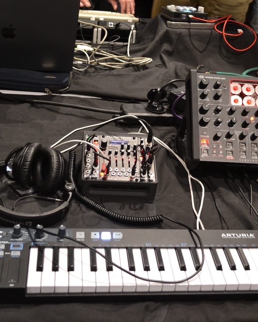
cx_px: 162
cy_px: 140
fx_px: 554
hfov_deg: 26.1
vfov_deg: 32.4
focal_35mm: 58
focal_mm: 24
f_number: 4
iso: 640
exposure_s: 1/15
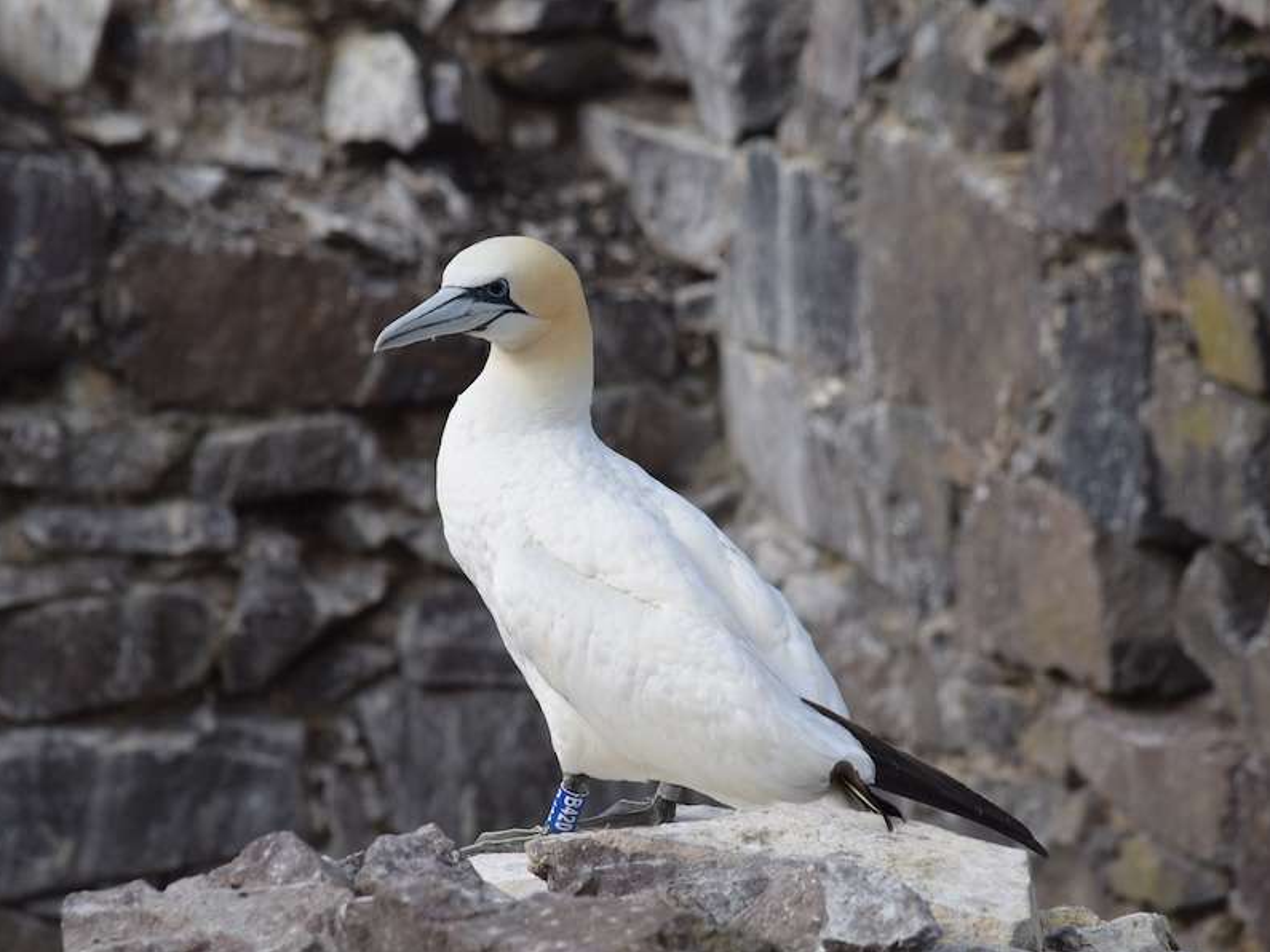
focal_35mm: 294
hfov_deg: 6.7
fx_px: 10785
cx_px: 554
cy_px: 478
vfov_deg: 5.1
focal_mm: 180
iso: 200
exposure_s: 1/640
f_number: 6.3
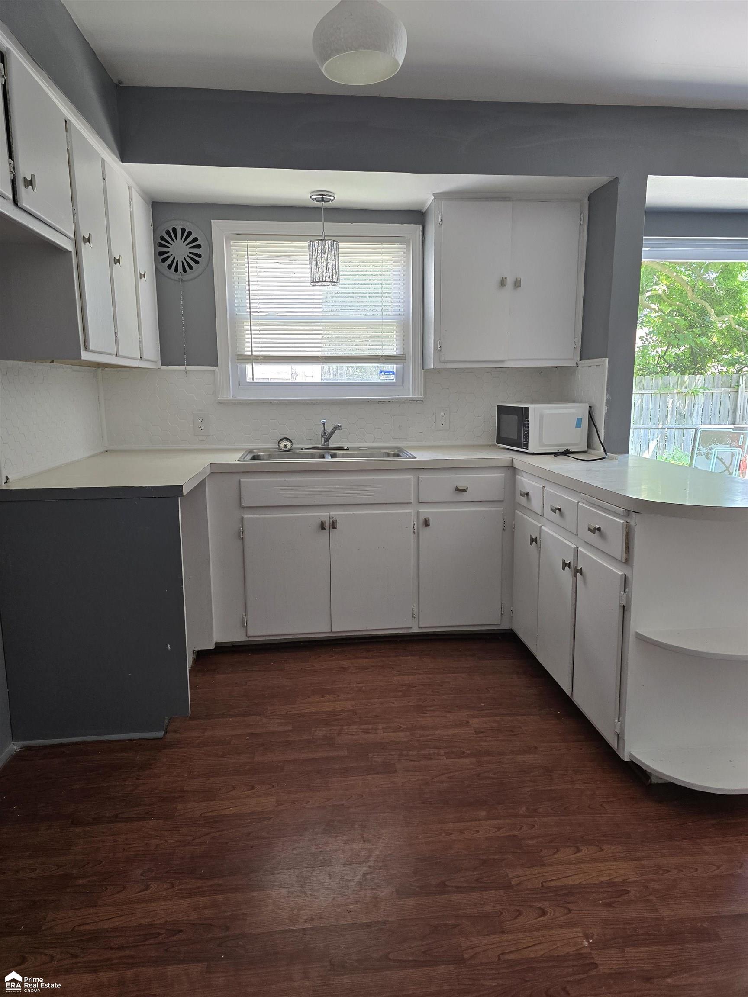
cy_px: 498
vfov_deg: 73.9
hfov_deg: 58.9
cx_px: 374
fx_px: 663
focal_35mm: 23
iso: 200
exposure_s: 1/120
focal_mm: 6.3
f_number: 1.7
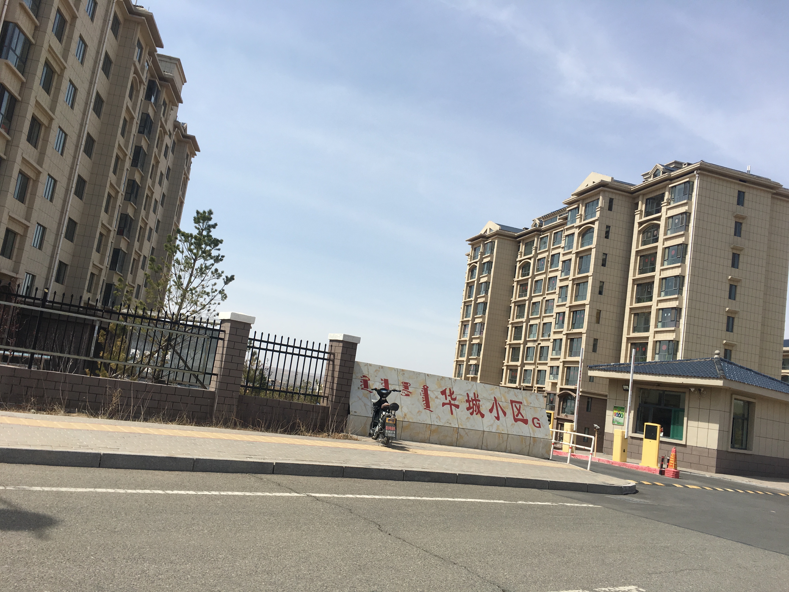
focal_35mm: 29
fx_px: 661
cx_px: 394
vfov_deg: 48.2
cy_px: 296
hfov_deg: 61.7
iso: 25
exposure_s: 1/1748
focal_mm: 4.15
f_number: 2.2
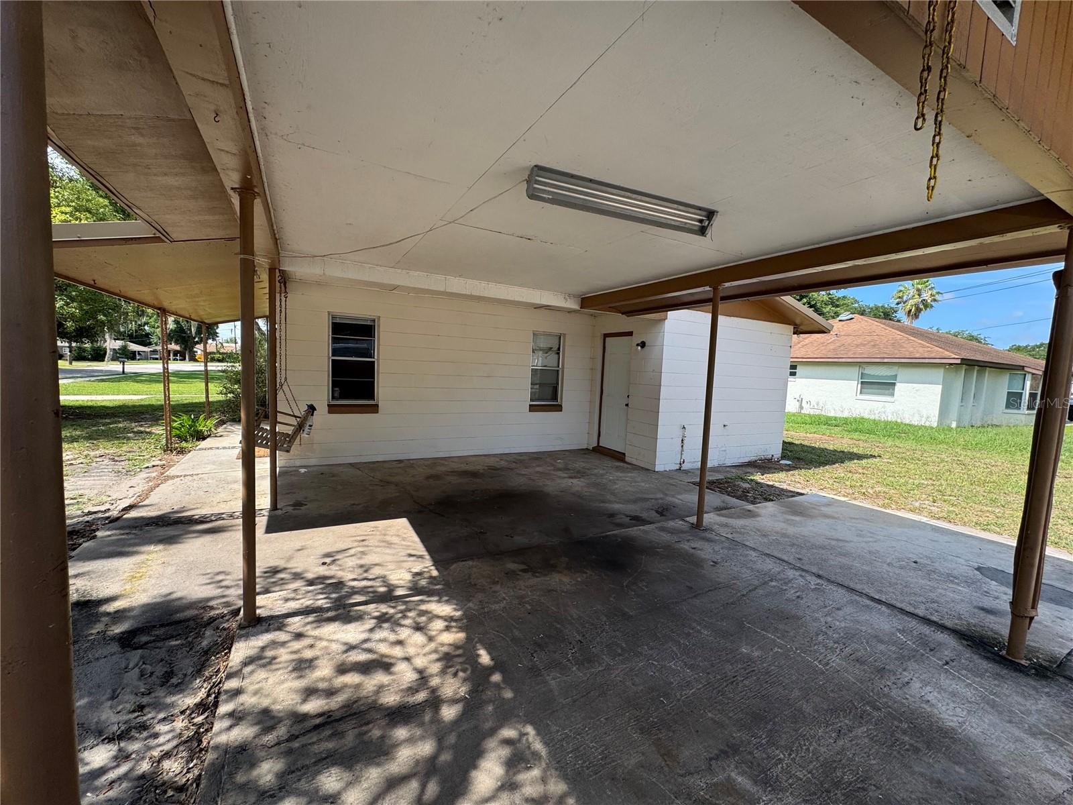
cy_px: 402
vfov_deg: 85.7
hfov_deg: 102.1
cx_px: 536
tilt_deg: -5.0
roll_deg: -2.8
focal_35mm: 14
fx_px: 434
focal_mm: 2.22
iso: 40
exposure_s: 1/899
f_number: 2.2
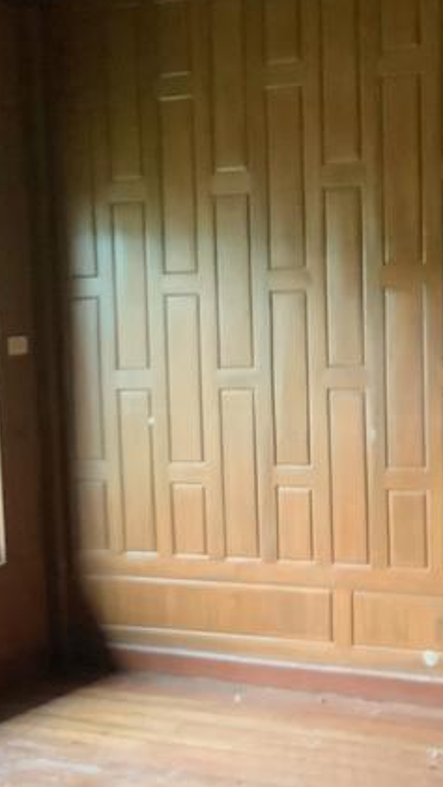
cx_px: 281
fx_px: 1440
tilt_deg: -7.3
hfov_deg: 17.5
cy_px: 456
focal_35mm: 69
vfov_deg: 30.5
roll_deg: +1.7
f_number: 2.4
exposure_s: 1/50
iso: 400
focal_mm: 3.3
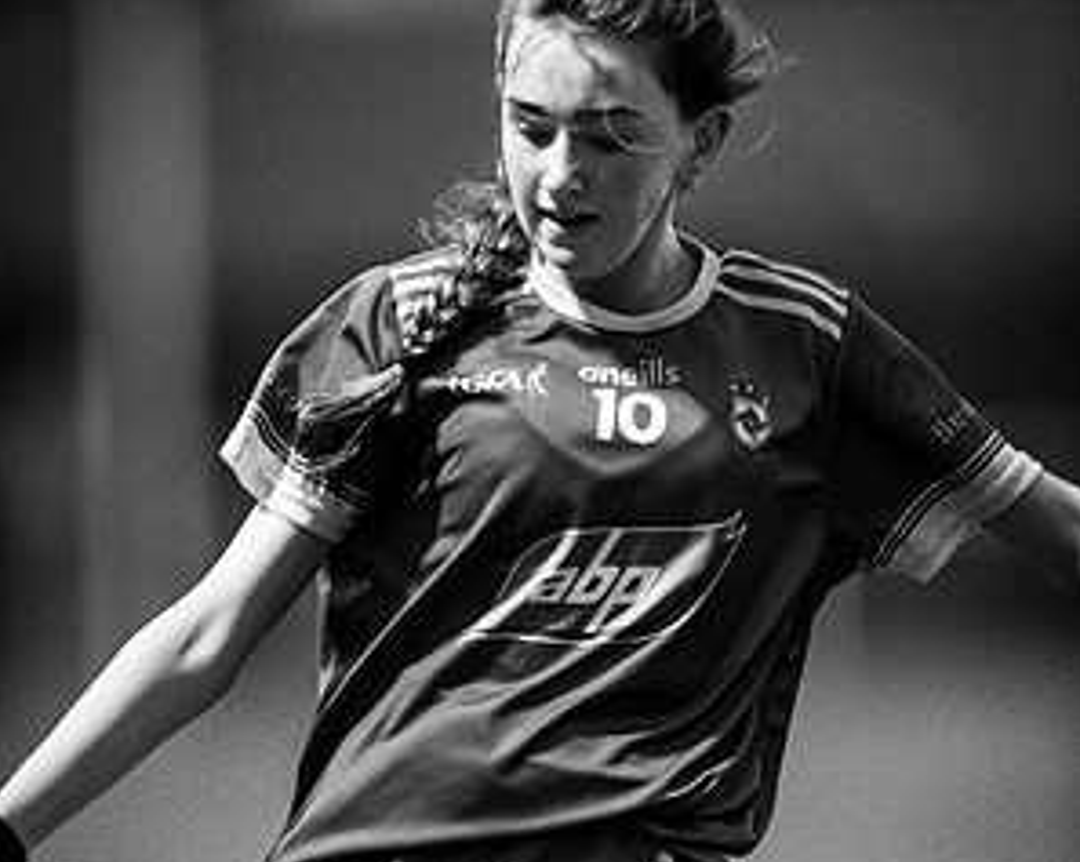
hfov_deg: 3.4
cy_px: 629
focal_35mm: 569
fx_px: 18170
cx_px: 540
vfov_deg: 2.7
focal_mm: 400
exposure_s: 1/500
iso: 5000
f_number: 2.8
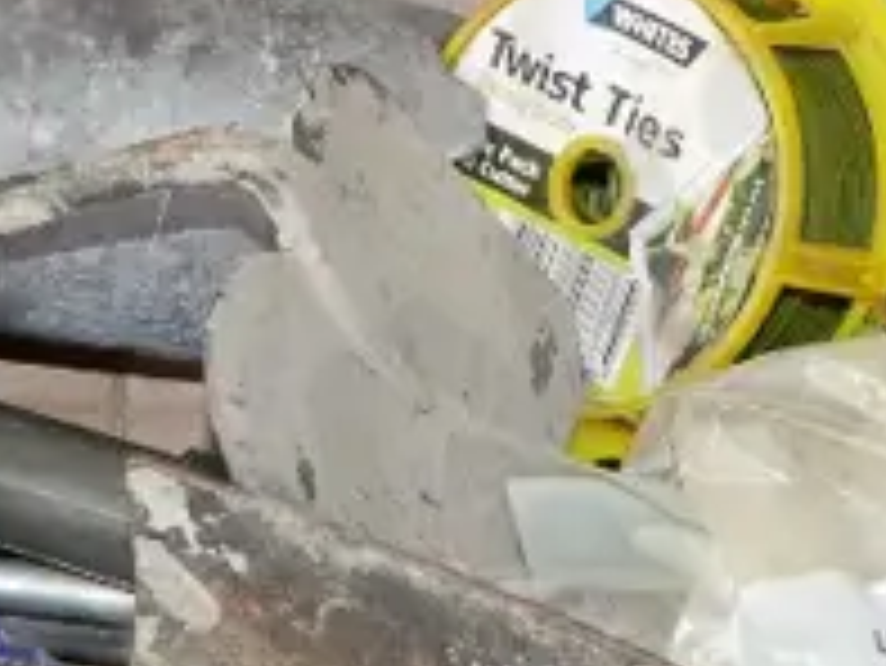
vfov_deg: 8.4
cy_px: 254
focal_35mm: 177
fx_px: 4533
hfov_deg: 11.1
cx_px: 657
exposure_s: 1/80
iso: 3200
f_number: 3.8
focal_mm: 17
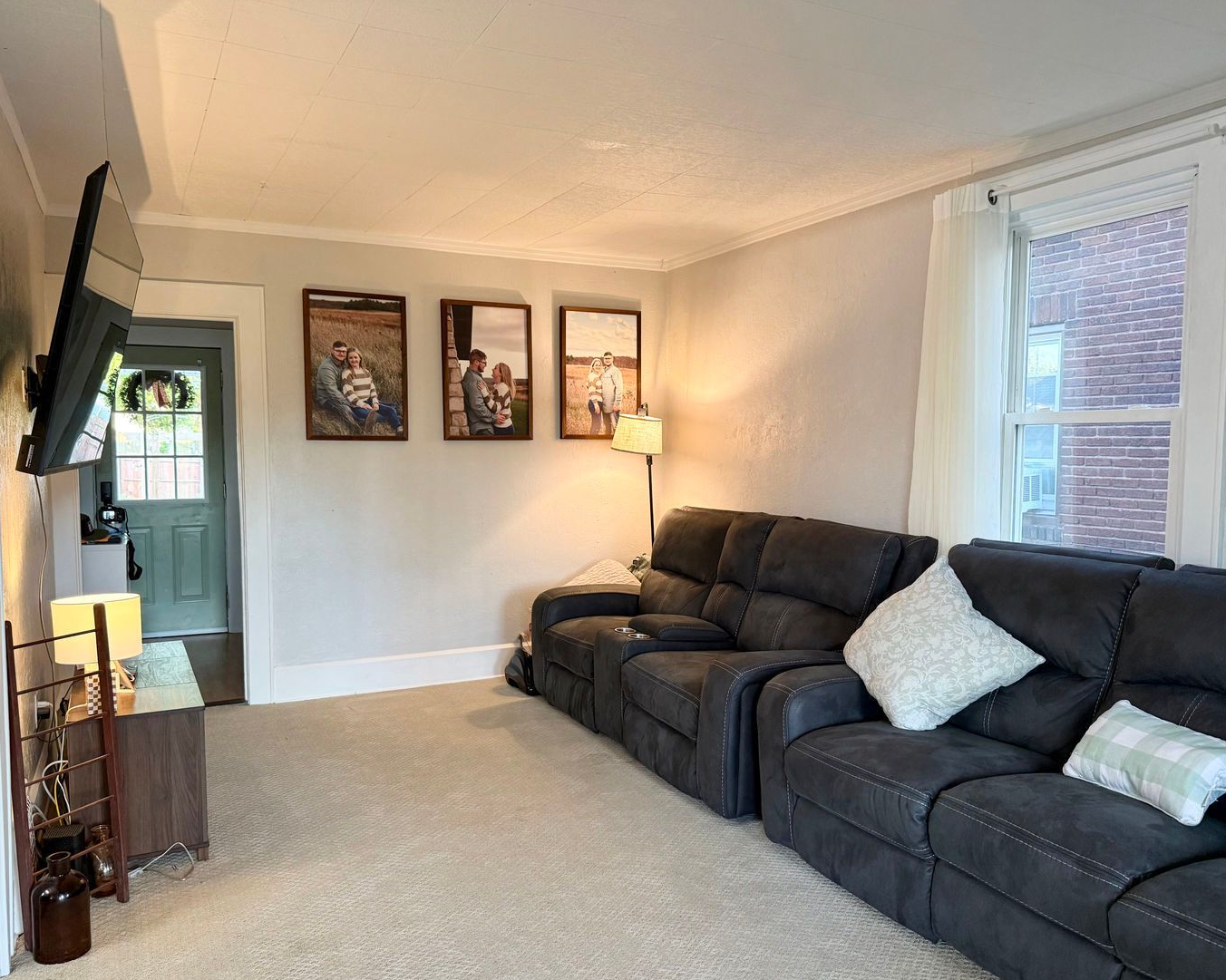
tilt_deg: -4.6
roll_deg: +0.4
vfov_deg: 54.9
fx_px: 943
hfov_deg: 66.0
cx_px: 591
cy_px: 507
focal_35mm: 26
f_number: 1.78
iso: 250
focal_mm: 6.76
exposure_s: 1/60
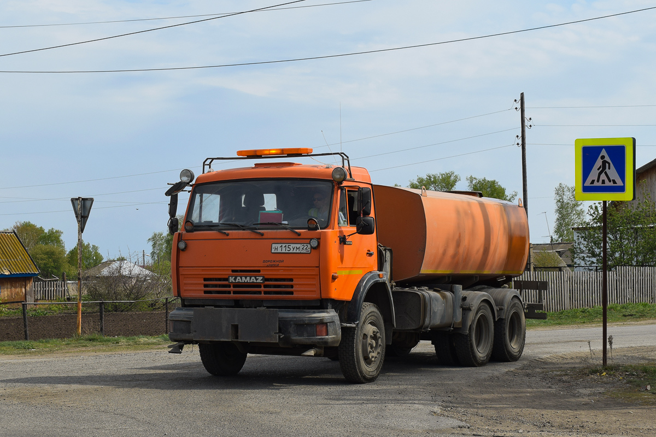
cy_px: 218
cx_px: 328
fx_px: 1039
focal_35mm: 57
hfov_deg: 35.1
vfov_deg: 23.8
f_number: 10
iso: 200
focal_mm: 38
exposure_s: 1/400
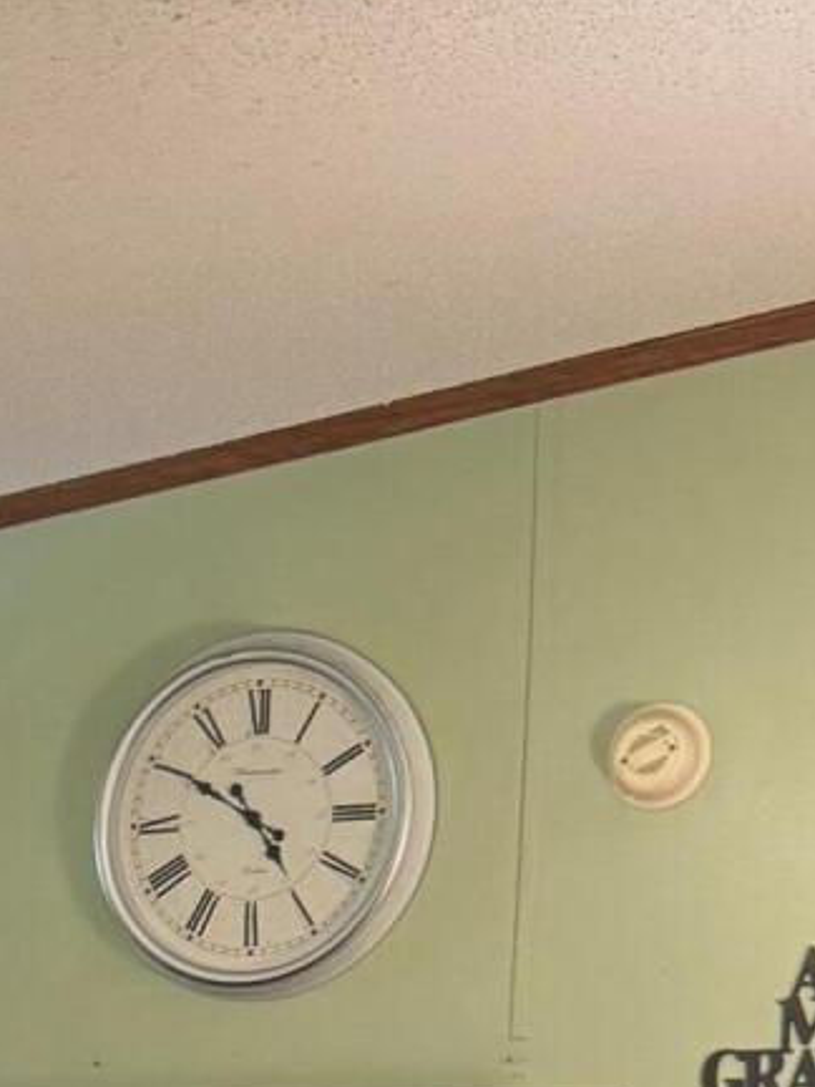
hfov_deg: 12.4
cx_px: -579
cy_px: 1686
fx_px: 3485
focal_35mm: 111
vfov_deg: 16.1
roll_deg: +0.6
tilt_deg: -10.0
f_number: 1.78
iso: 400
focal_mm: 6.76
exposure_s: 1/60
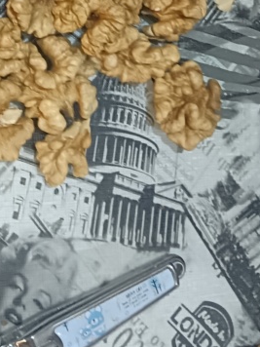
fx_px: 781
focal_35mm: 78
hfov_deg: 17.8
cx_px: -68
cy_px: -96
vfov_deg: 22.5
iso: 3211
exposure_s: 1/16.7
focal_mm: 4.05
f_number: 1.8
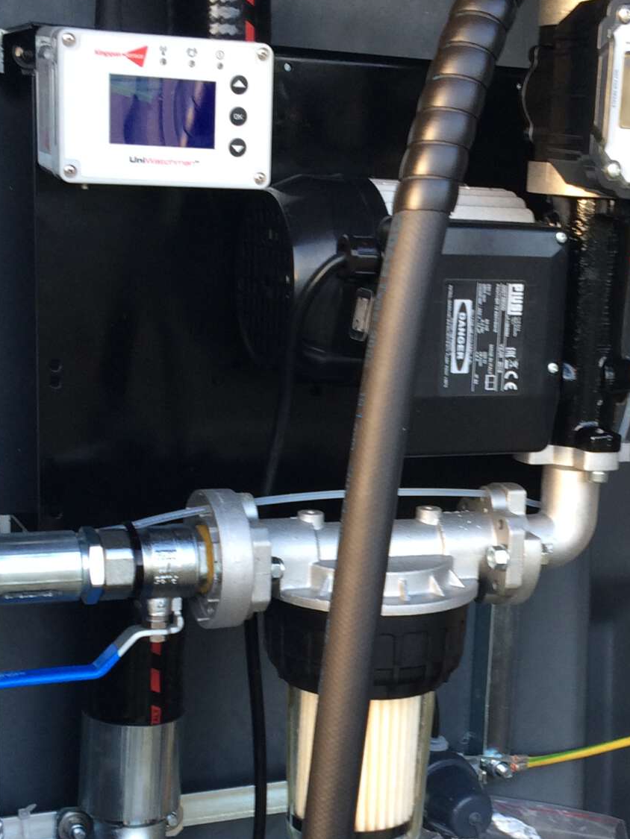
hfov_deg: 22.1
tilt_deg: -13.9
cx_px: 470
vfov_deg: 29.2
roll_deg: +0.3
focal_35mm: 66
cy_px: 561
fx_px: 1601
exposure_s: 1/50
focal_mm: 4.15
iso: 32
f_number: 2.2
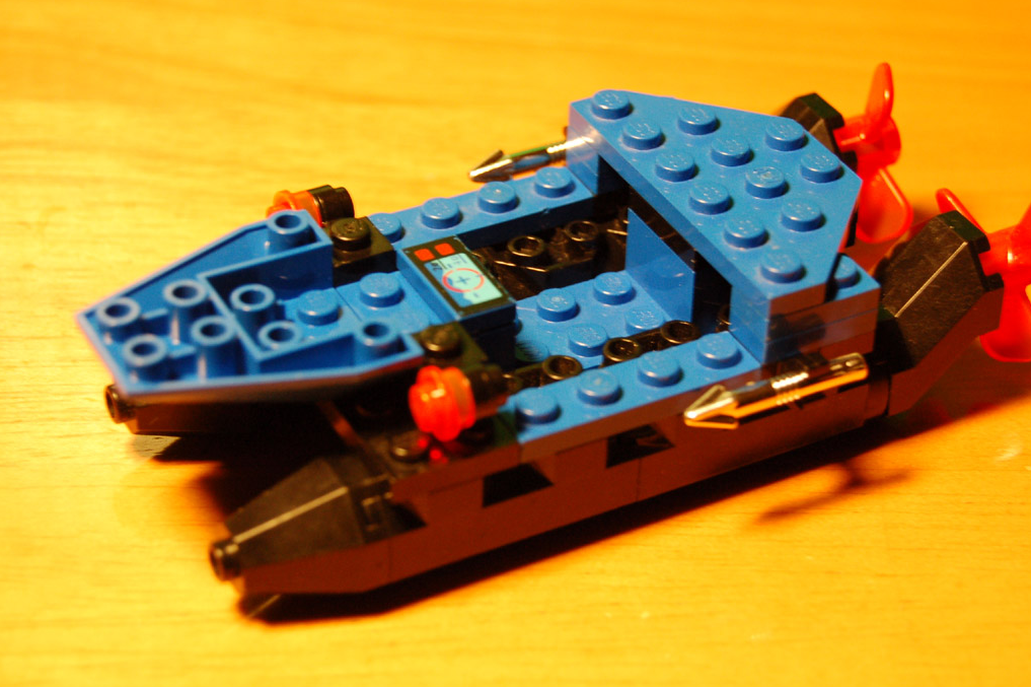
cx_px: 582
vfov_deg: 14.8
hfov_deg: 22.1
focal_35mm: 92
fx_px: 2633
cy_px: 310
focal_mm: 52
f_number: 5.6
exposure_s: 1/20
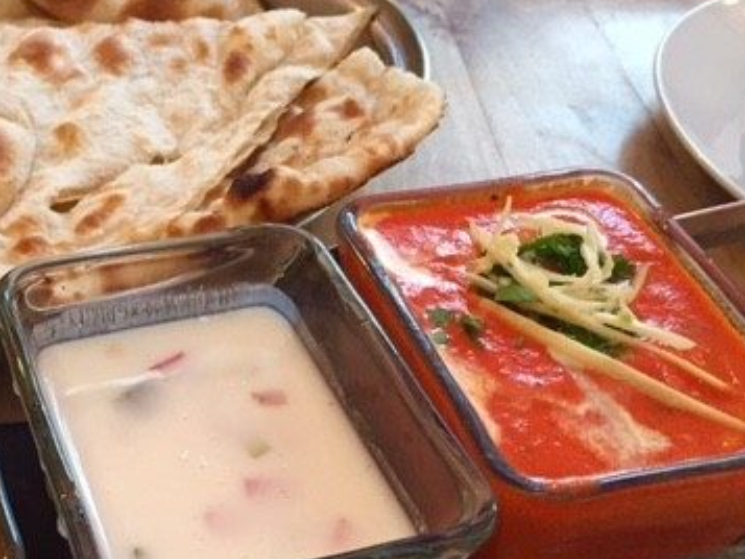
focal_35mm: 52
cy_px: 367
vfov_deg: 27.9
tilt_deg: -43.2
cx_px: 123
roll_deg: -2.8
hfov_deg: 35.3
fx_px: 1120
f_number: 2.2
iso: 250
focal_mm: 4.15
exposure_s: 1/20
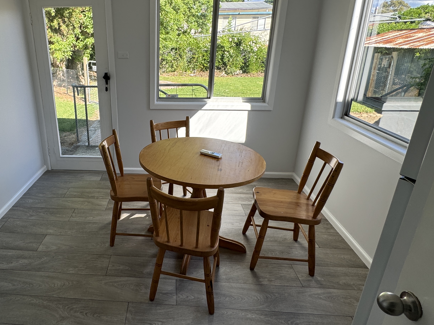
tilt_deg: -18.2
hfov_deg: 71.8
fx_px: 288
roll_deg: +1.0
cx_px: 145
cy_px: 138
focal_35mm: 23
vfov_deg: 58.6
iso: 40
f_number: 2.2
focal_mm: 2.22
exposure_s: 1/299
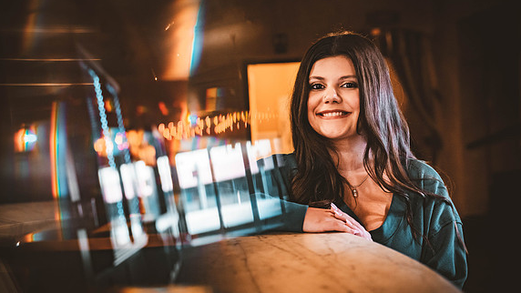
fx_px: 705
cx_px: 260
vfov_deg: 23.5
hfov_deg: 40.6
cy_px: 149
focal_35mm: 51
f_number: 2.8
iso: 1600
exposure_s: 1/125
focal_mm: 48
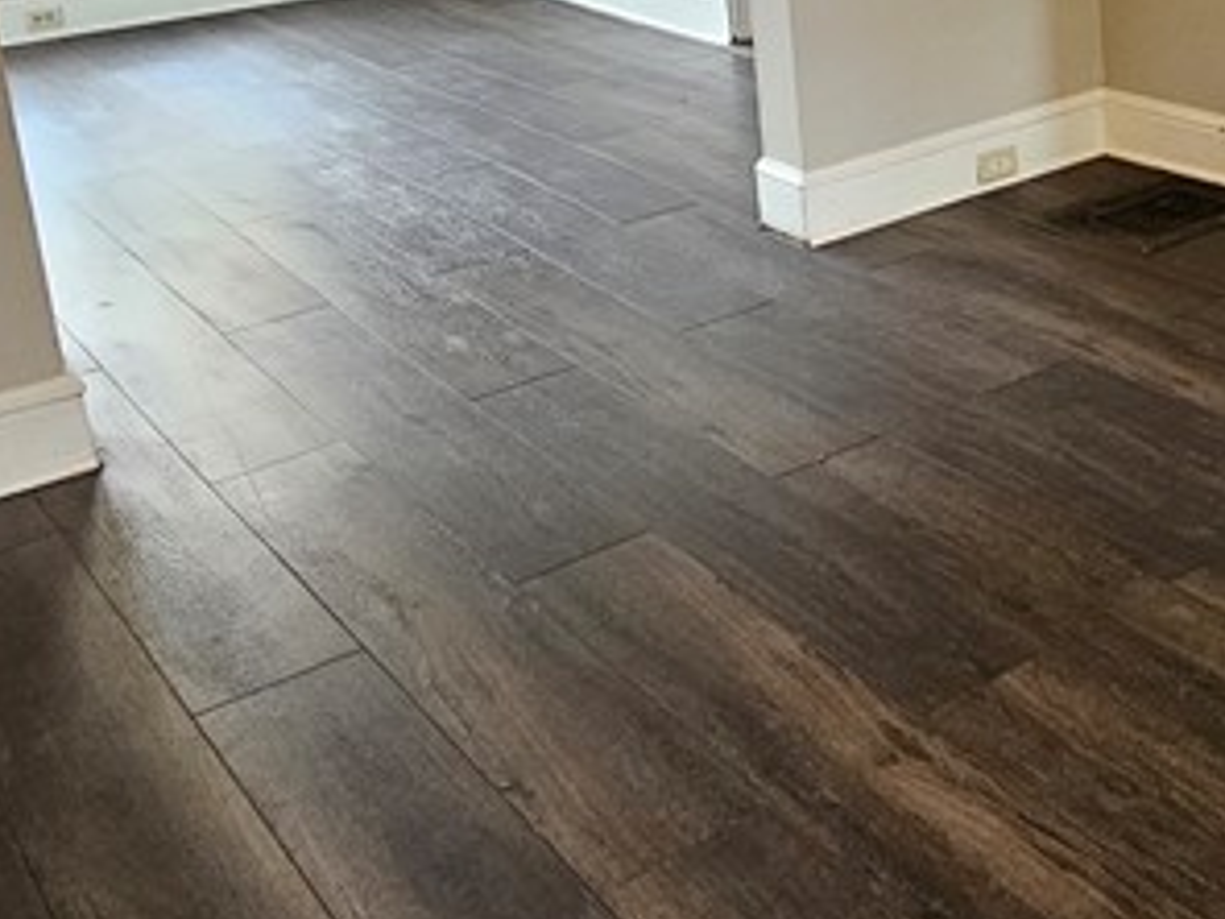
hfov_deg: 38.2
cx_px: 1175
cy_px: 17
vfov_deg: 30.1
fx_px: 1592
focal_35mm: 45
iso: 320
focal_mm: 2.2
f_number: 2.2
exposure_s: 1/40
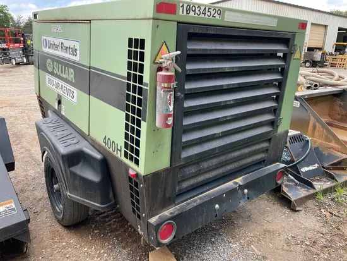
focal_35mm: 26
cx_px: 174
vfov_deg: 53.1
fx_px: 261
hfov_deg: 67.3
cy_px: 130
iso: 32
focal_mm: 4.2
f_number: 1.6
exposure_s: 1/416
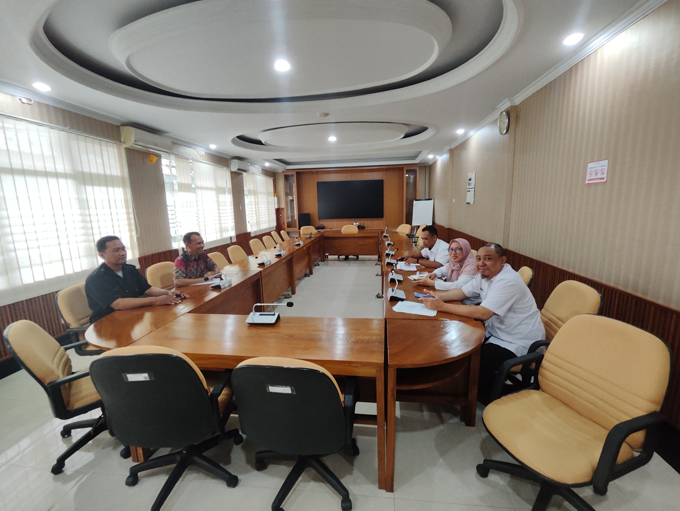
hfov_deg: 94.5
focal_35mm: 16
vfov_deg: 78.2
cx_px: 340
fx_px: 314
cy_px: 256
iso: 115
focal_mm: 1.65
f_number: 2.2
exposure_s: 1/33.3
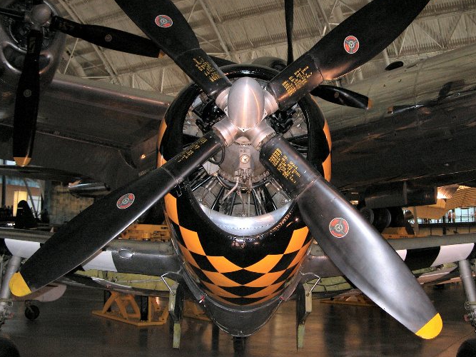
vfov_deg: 34.3
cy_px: 150
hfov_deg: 44.7
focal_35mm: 42
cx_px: 265
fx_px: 577
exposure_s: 1/60
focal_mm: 8.9
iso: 200
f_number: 2.8
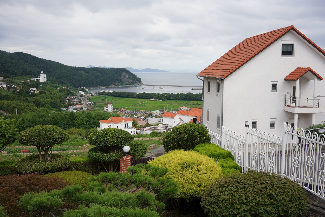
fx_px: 316
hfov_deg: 54.4
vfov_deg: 37.9
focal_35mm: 35
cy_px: 108
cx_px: 162
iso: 200
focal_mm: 35
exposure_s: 1/100
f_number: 13
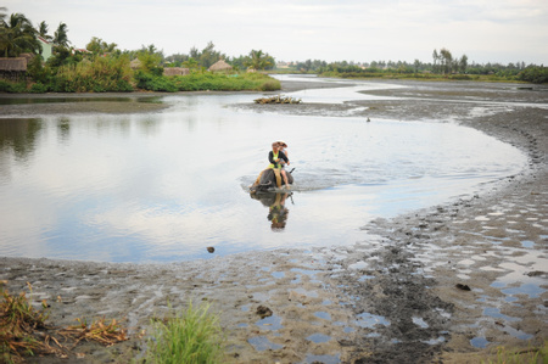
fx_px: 760
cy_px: 182
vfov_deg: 26.9
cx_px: 274
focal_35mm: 50
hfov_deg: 39.6
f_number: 1.8
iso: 250
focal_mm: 50
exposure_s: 1/2000
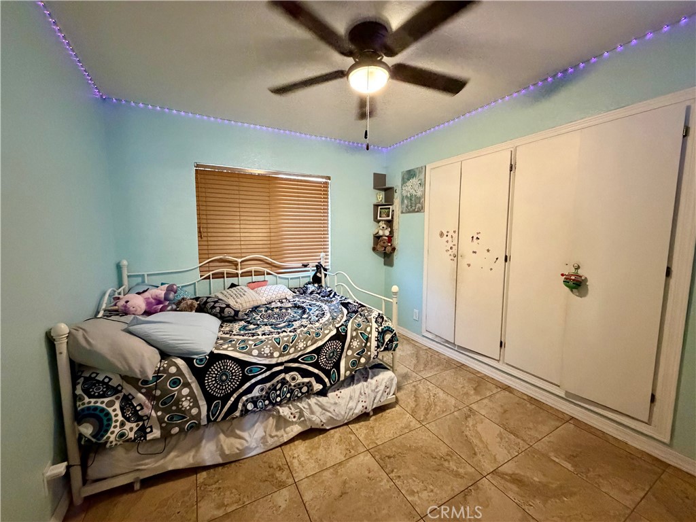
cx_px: 348
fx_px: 281
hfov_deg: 102.1
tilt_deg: -6.2
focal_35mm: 14
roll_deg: +0.2
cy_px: 261
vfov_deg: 85.7
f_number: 2.2
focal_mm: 2.22
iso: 1250
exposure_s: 1/60
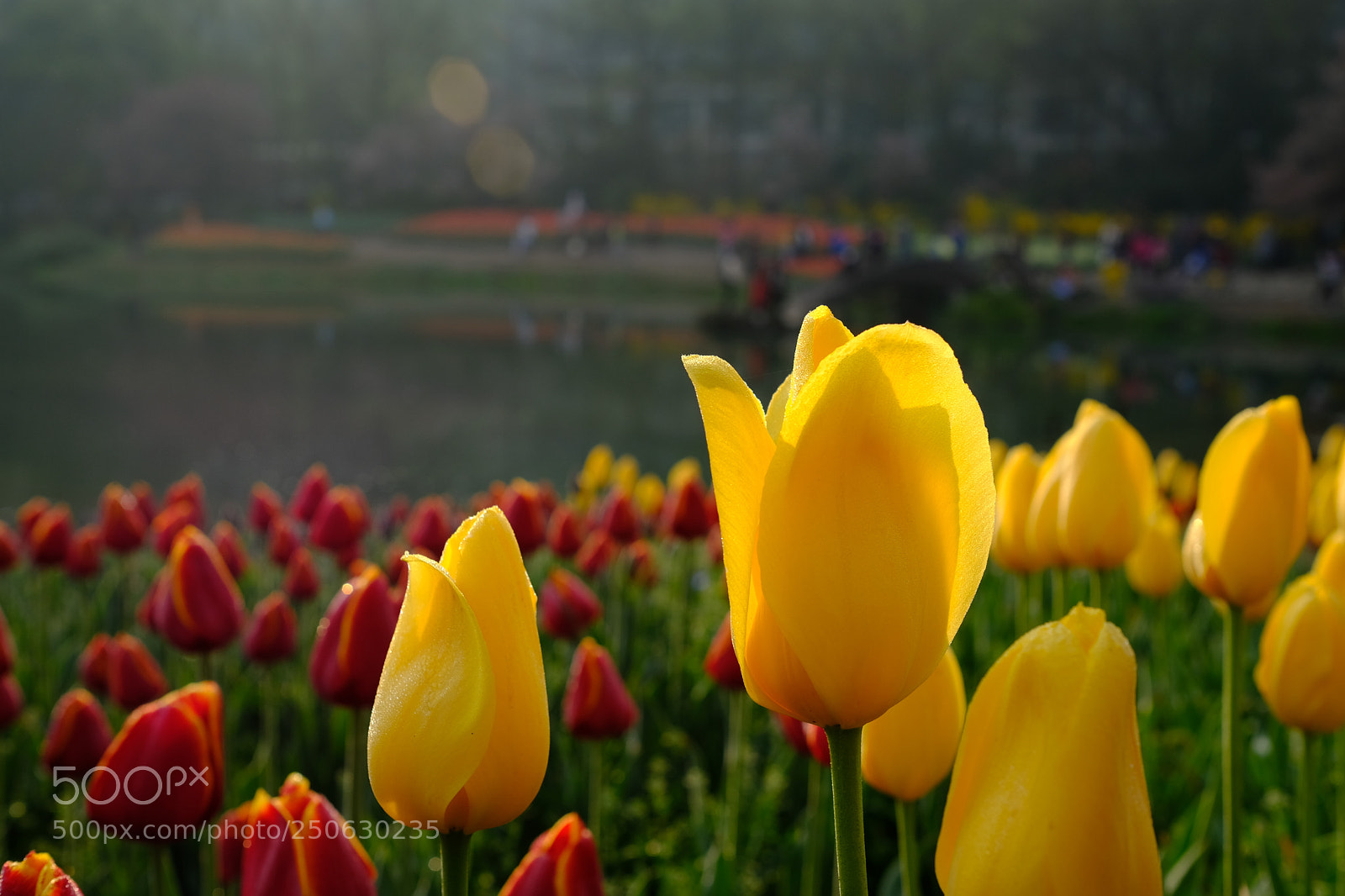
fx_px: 1307
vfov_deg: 37.8
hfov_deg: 54.4
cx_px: 672
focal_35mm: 35
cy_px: 448
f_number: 5
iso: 200
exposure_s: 1/550
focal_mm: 23
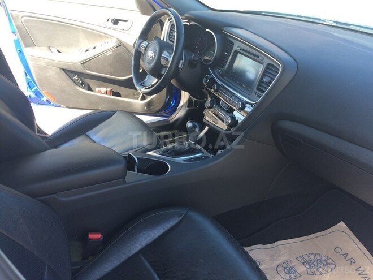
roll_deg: -4.6
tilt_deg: -29.1
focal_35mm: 29
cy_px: 140
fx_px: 312
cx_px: 186
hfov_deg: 61.7
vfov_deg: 48.2
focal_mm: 4.15
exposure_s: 1/100
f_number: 2.2
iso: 40
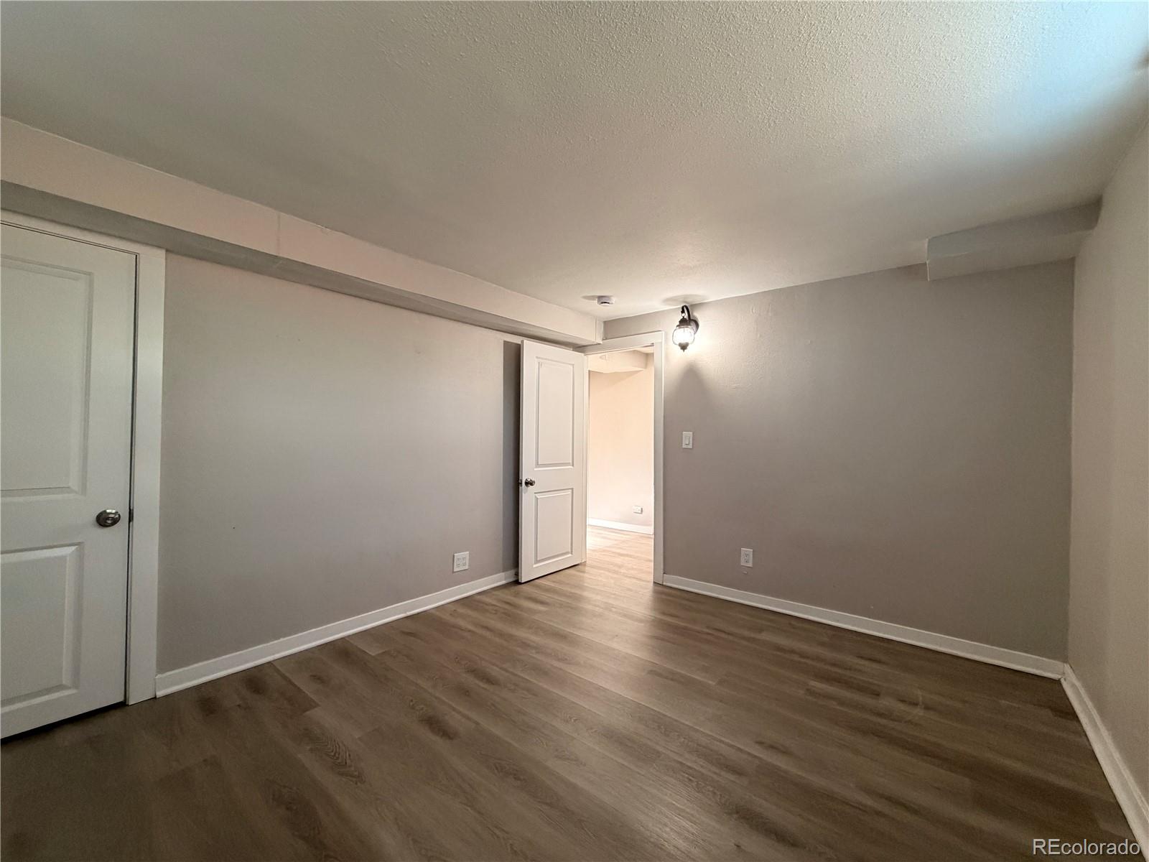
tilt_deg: +1.3
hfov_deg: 102.1
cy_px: 431
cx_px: 574
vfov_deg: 85.7
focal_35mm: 14
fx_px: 465
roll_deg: -0.7
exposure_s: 1/60
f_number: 2.2
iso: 400
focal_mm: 2.22
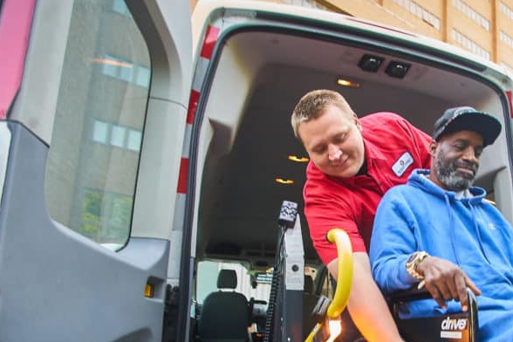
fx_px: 442
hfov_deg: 57.9
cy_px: 256
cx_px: 371
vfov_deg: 41.1
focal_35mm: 31
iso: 2000
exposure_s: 1/60
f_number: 8
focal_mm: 19
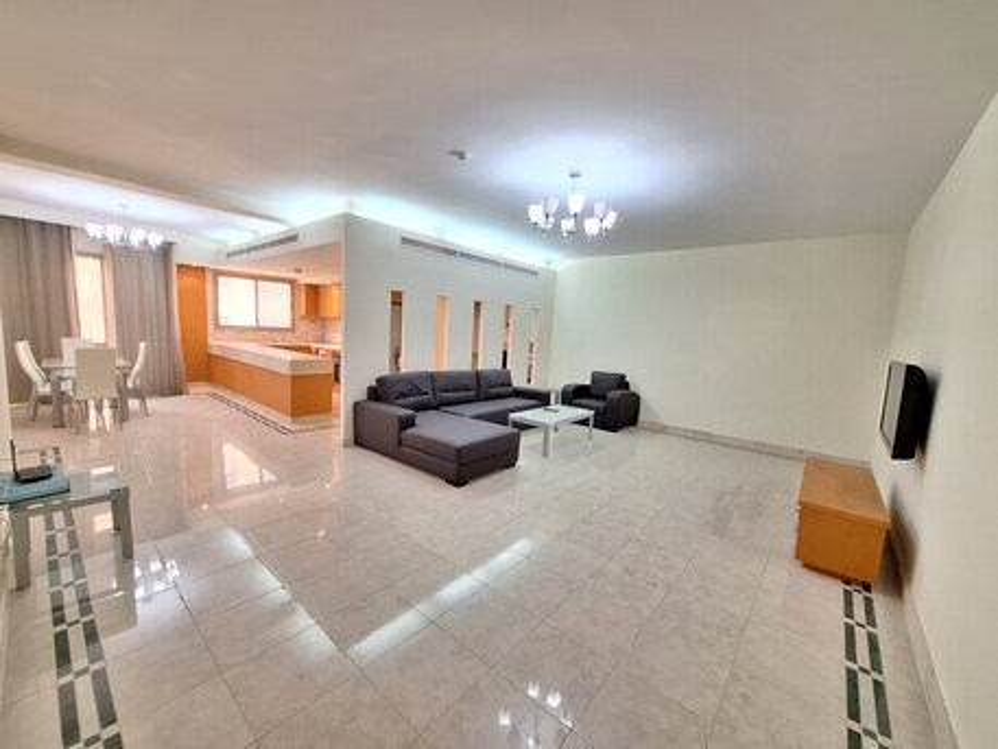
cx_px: 499
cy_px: 374
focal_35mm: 13
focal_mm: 1.74
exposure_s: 1/25
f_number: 2.2
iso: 200
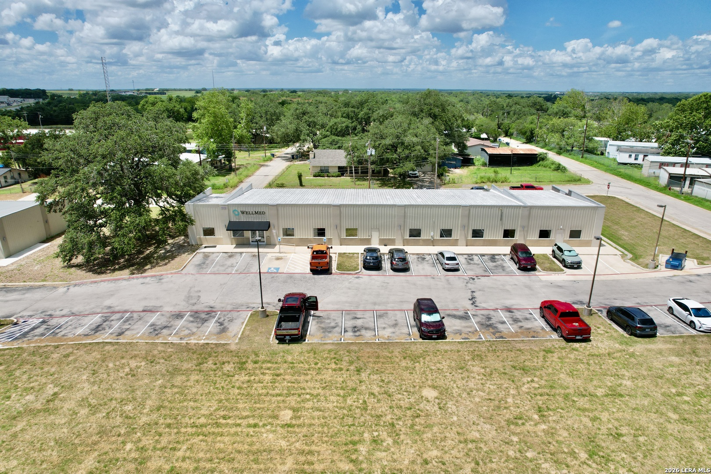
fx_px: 434
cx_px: 356
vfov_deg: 57.2
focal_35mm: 22
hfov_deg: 78.6
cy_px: 237
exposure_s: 1/3000
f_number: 2.8
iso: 110
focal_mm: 8.38
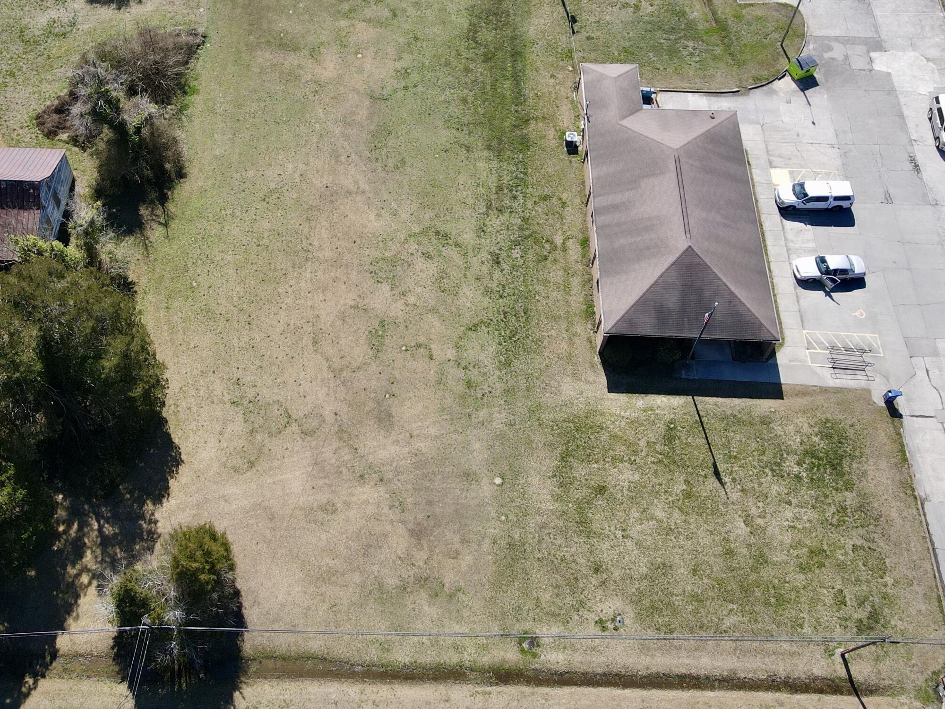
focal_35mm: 36
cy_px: 235
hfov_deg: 50.8
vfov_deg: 39.2
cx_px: 356
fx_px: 983
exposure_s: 1/500
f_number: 2.8
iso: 100
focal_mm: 4.5
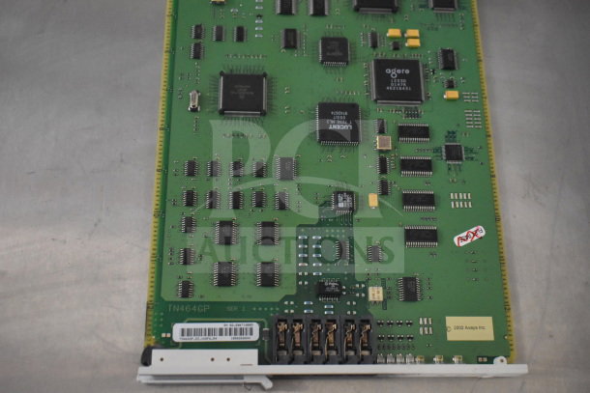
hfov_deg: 46.4
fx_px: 688
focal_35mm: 42
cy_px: 196
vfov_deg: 31.9
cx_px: 295
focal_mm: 28
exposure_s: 1/50
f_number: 4.2
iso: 6400
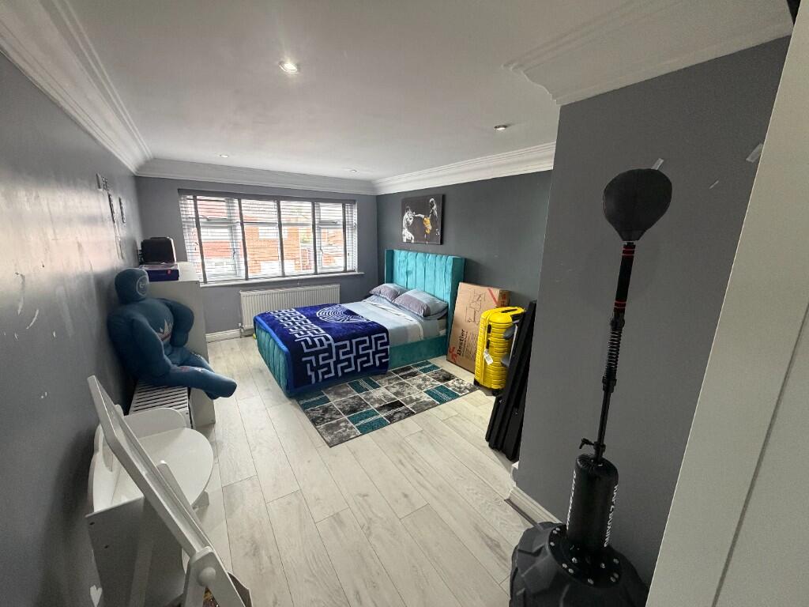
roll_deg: -0.8
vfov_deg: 85.7
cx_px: 404
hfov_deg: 102.1
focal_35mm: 14
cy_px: 304
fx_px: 327
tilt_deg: -13.9
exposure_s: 1/57
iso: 500
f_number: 2.2
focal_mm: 2.22
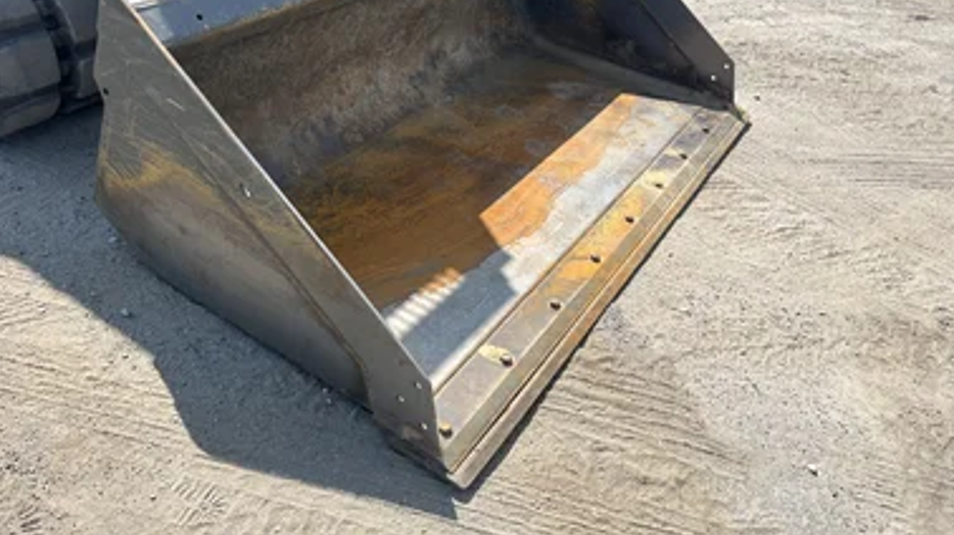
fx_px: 758
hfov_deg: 64.3
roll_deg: -9.4
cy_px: 182
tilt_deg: -34.5
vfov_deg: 38.5
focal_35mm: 30
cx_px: 464
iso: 50
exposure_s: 1/2571
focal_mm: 5.1
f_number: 1.6
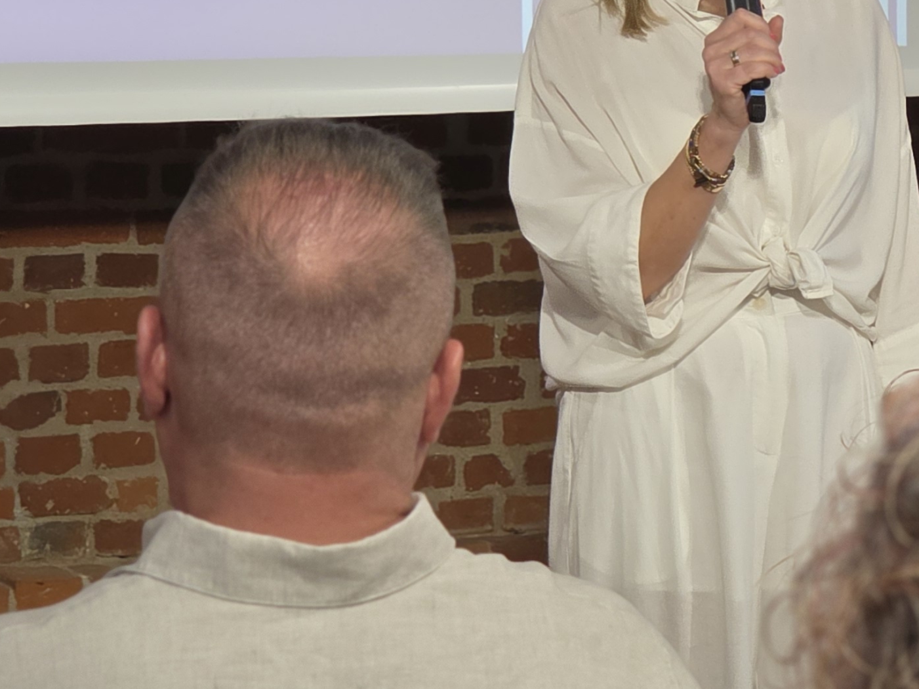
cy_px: 378
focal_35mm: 197
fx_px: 5230
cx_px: 883
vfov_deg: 7.5
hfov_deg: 10.0
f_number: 2.4
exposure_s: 1/100
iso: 160
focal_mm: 7.9
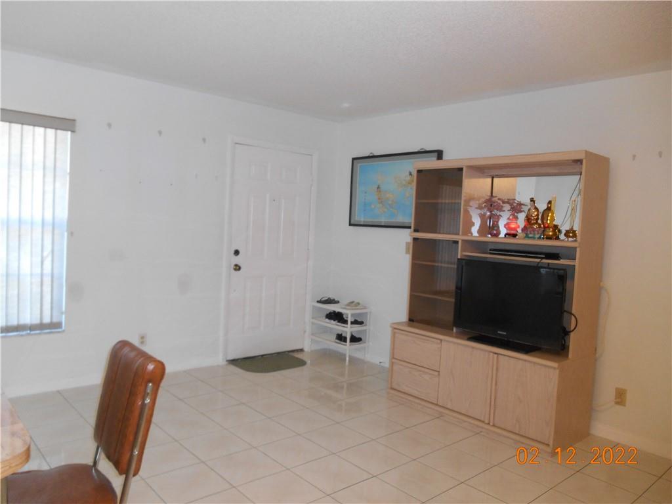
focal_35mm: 26
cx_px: 336
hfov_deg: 67.3
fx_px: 505
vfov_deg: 53.1
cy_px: 252
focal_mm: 4.7
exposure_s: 1/25
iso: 280
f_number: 3.4
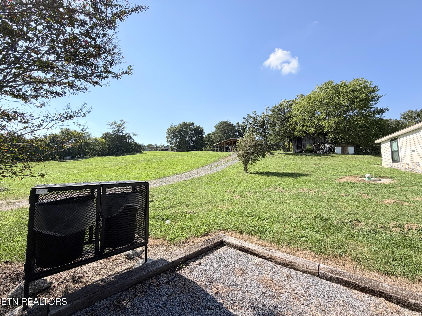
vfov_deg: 85.7
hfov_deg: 102.1
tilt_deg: +4.4
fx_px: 171
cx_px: 211
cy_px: 158
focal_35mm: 14
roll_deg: +0.4
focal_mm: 2.22
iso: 20
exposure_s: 1/770
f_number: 2.2
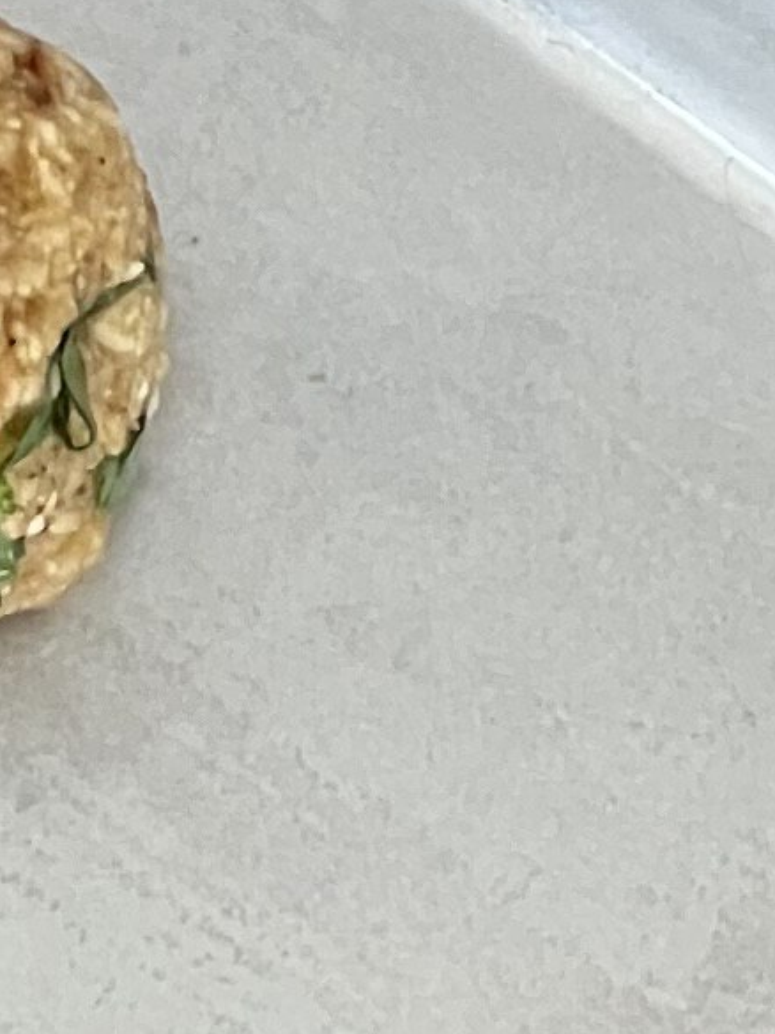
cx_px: -695
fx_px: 15881
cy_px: -760
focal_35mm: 532
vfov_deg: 3.7
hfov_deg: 2.8
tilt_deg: -72.2
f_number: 2.8
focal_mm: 9
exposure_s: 1/82
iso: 200
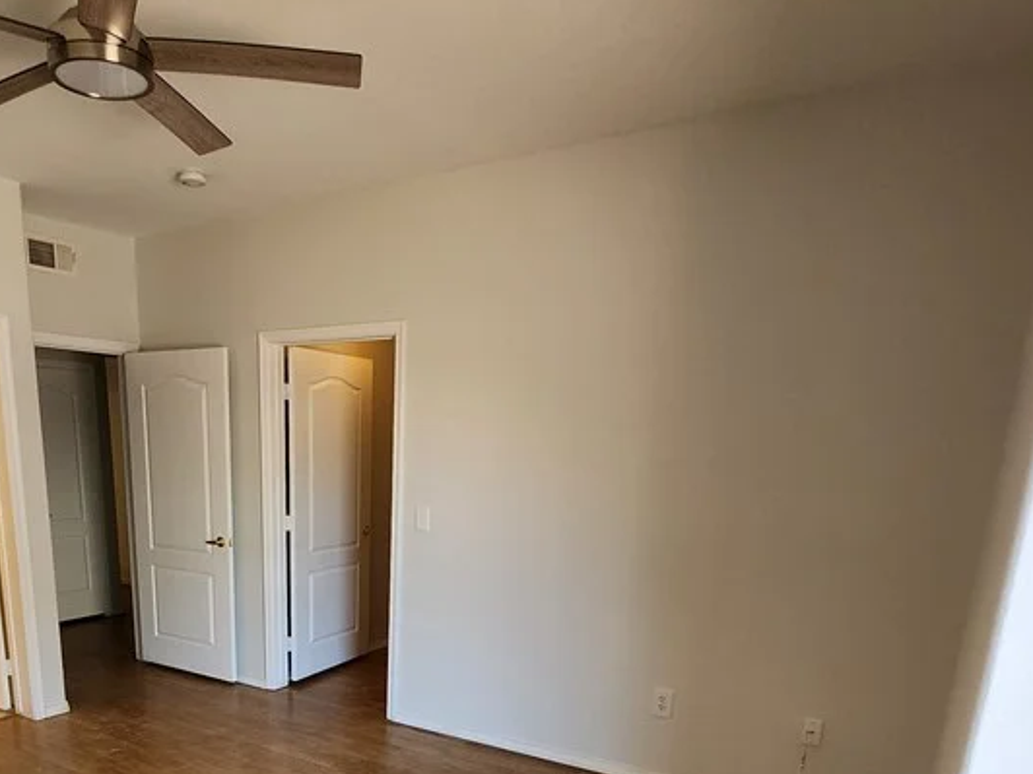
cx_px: 377
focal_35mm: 25
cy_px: 663
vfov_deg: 50.1
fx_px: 746
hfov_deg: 68.1
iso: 100
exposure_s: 1/60
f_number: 2.2
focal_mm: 1.7
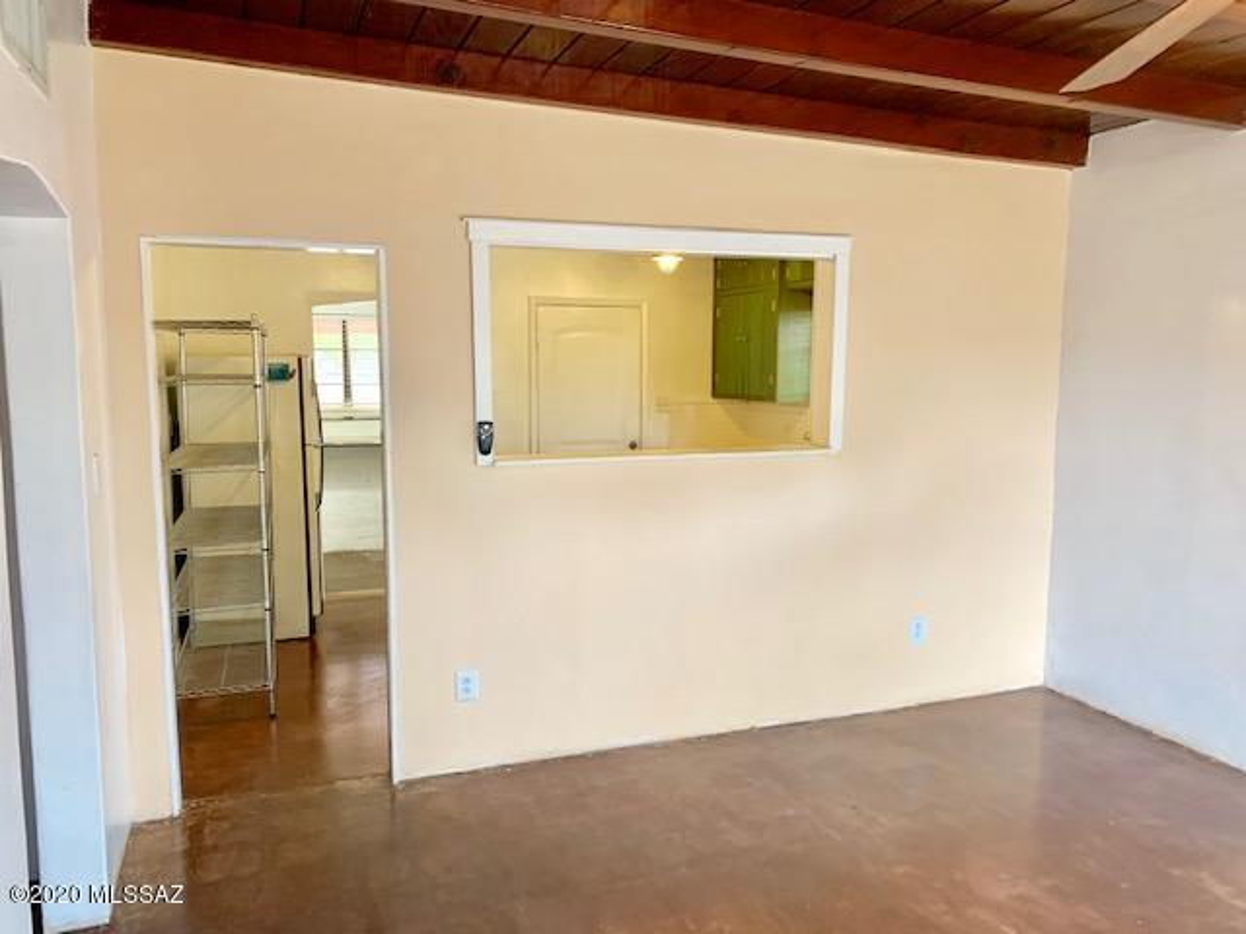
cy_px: 467
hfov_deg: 67.3
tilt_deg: -2.5
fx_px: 936
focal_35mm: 26
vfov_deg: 53.1
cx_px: 623
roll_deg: +0.5
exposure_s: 1/60
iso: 125
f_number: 1.8
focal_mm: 4.25
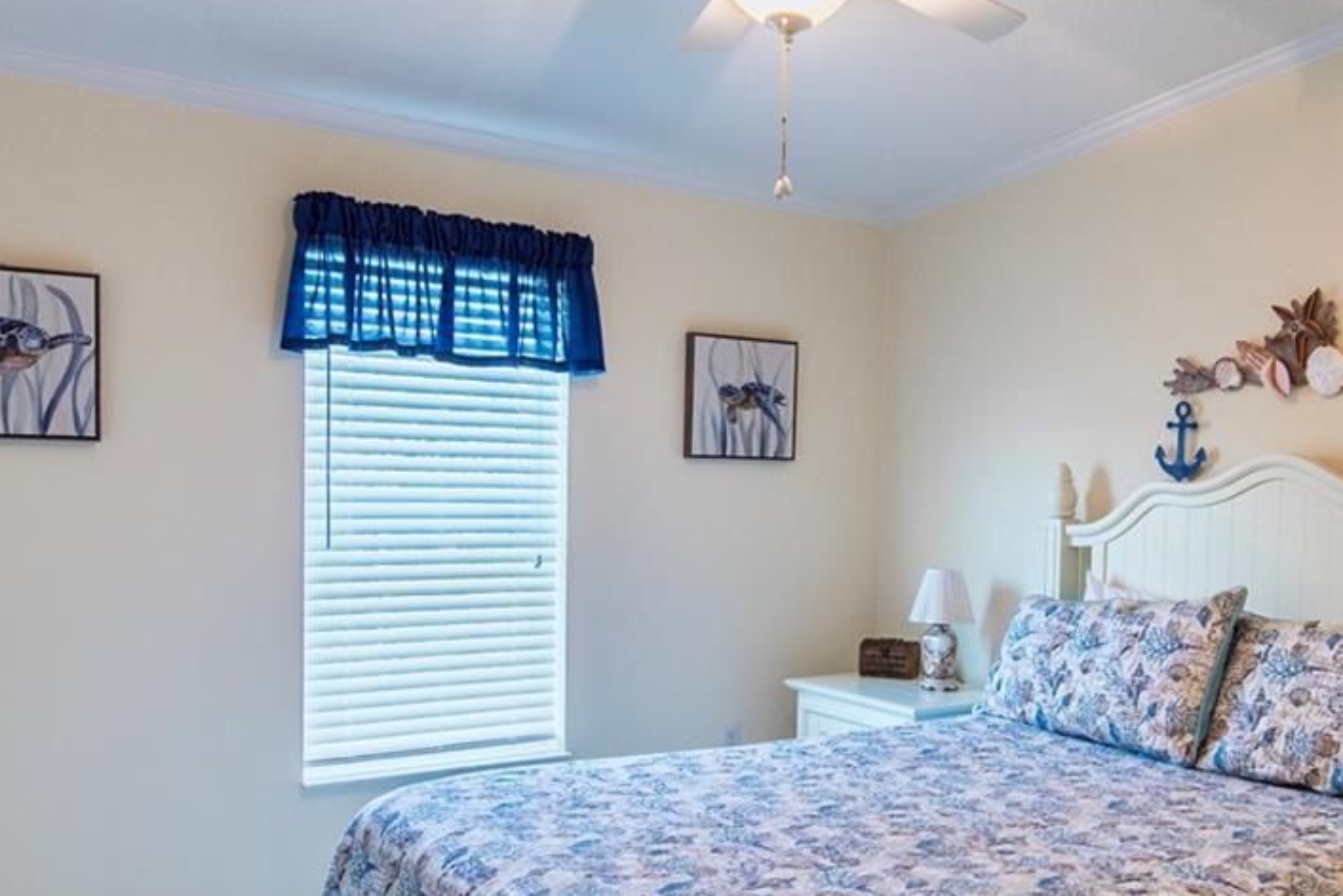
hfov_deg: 54.3
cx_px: 926
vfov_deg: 38.8
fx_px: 1269
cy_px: 534
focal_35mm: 34
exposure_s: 1/50
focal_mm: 15
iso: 100
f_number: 3.5
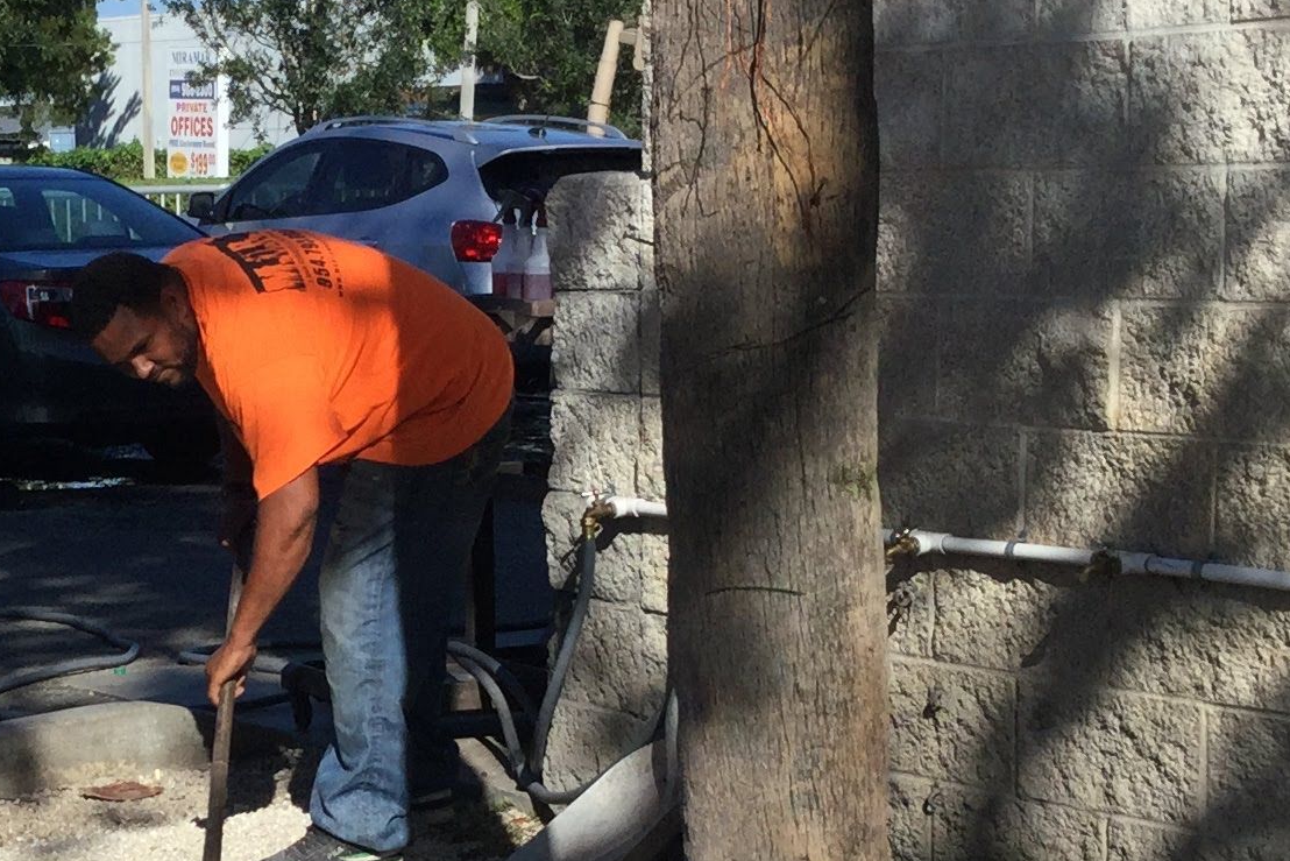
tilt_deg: -11.3
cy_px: 713
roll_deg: +0.1
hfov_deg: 21.2
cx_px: 232
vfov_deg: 14.3
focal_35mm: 95
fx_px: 3404
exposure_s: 1/1567
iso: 25
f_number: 2.4
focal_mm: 3.3
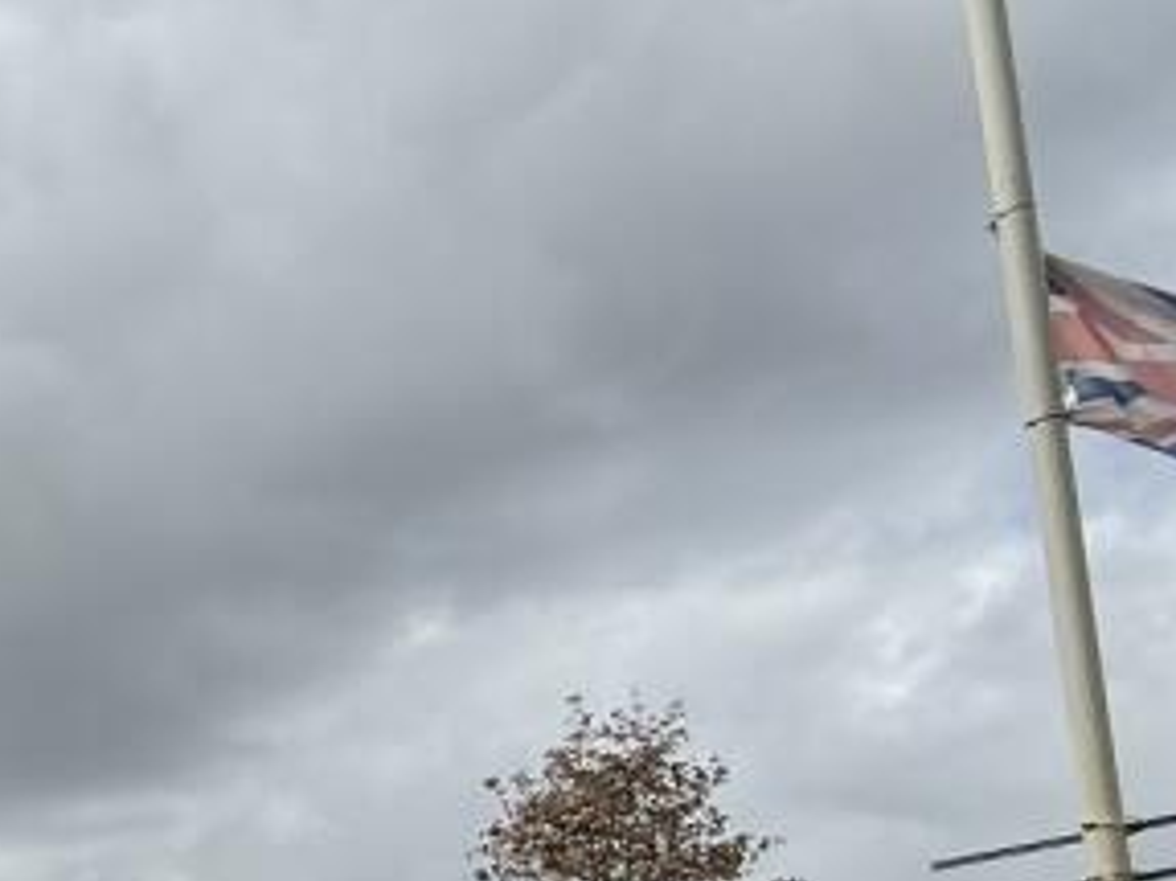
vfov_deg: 25.5
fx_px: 1698
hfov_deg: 24.3
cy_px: 1106
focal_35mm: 50
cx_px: -787
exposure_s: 1/1259
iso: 50
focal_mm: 2.22
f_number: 2.2
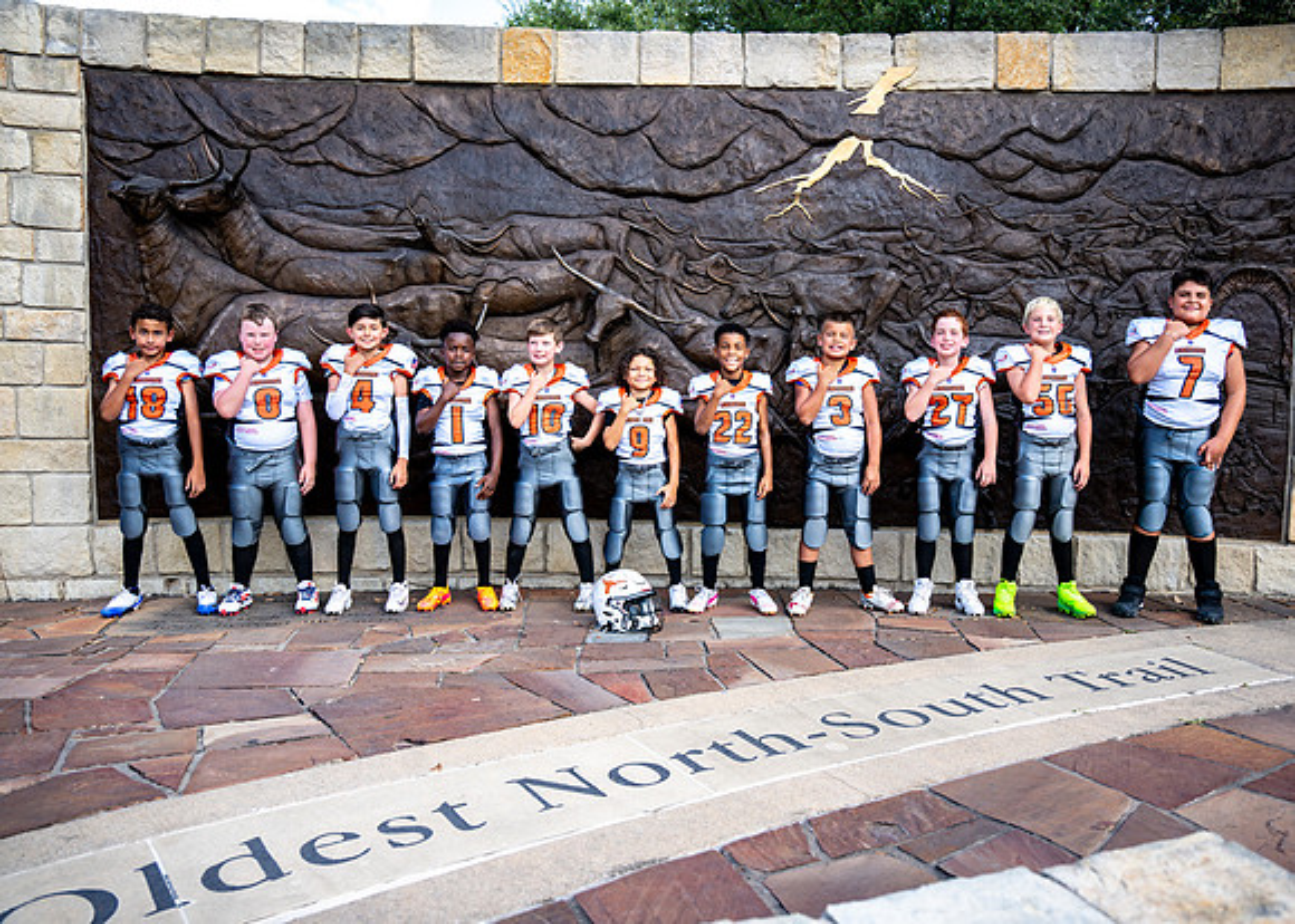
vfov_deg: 52.6
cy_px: 462
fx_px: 936
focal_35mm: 25
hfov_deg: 69.3
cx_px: 686
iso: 250
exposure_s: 1/500
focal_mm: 24
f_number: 3.2
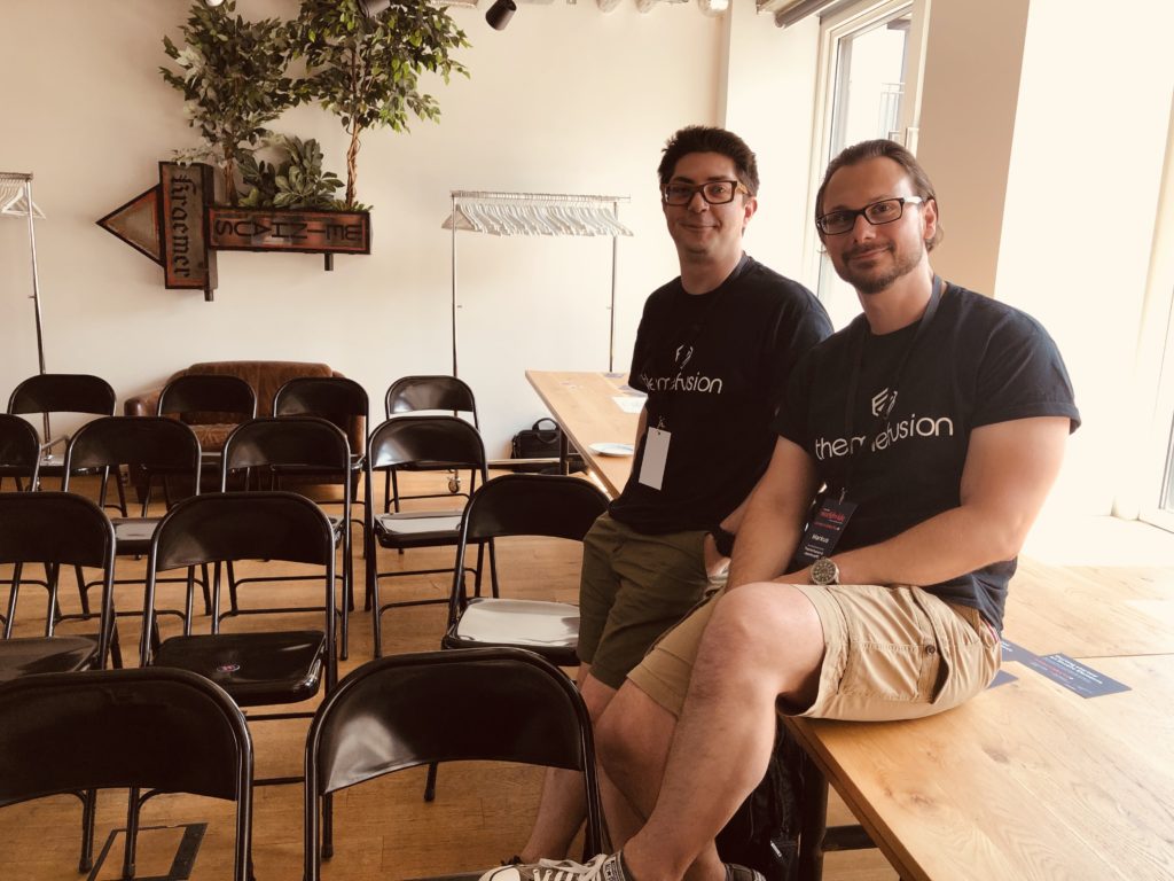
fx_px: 950
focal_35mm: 28
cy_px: 440
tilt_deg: -10.8
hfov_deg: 63.4
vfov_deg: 49.7
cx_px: 587
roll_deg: -1.4
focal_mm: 4
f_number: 1.8
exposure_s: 1/100
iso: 20
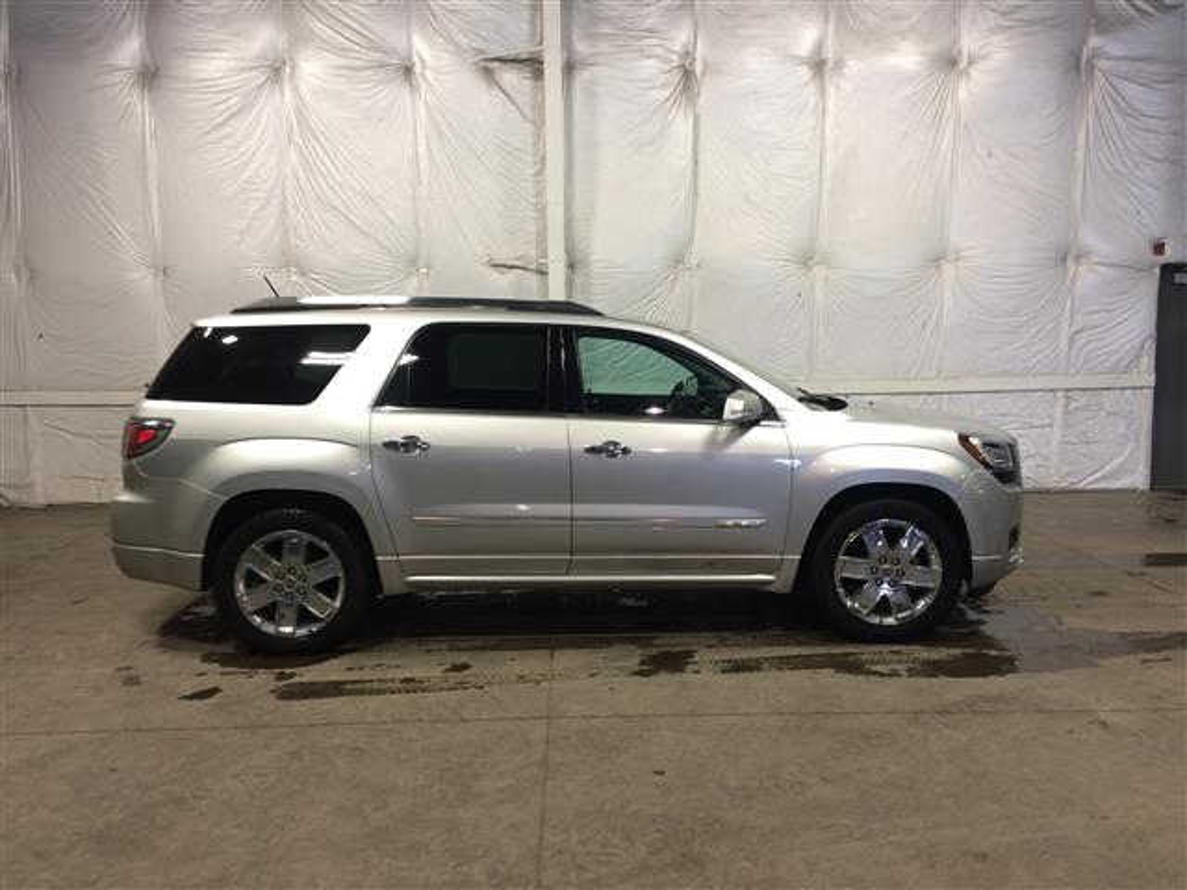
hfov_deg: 61.7
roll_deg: +2.3
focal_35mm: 29
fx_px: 994
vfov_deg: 48.2
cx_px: 594
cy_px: 445
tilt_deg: -8.6
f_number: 2.2
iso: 50
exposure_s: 1/30
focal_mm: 4.15
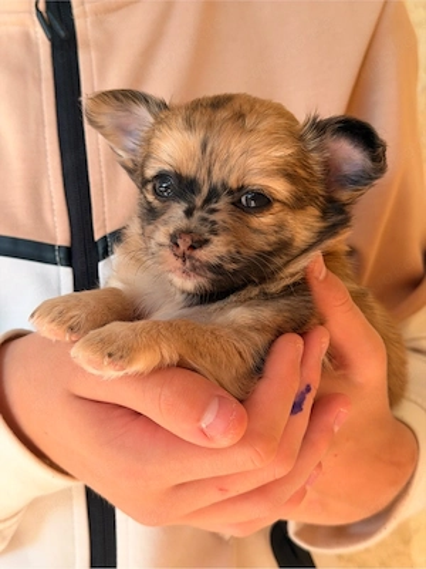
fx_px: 788
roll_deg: -1.7
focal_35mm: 48
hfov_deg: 30.3
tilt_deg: -8.3
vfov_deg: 39.7
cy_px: 284
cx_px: 213
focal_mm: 6.76
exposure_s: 1/183
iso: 64
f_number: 1.78
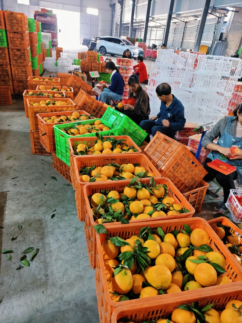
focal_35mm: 23
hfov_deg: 58.9
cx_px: 121
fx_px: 214
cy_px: 162
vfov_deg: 73.9
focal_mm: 5.56
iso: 416
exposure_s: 1/50
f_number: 1.88
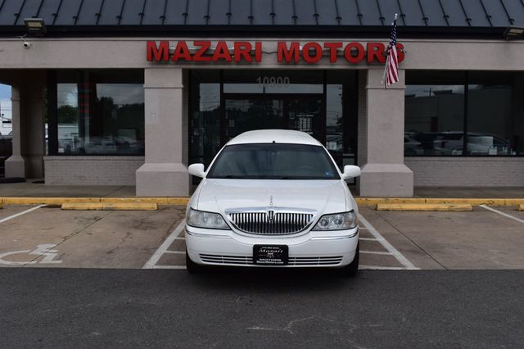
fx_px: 611
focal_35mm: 42
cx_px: 262
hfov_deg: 46.4
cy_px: 174
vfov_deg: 31.9
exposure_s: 1/500
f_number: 11
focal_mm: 28
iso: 220
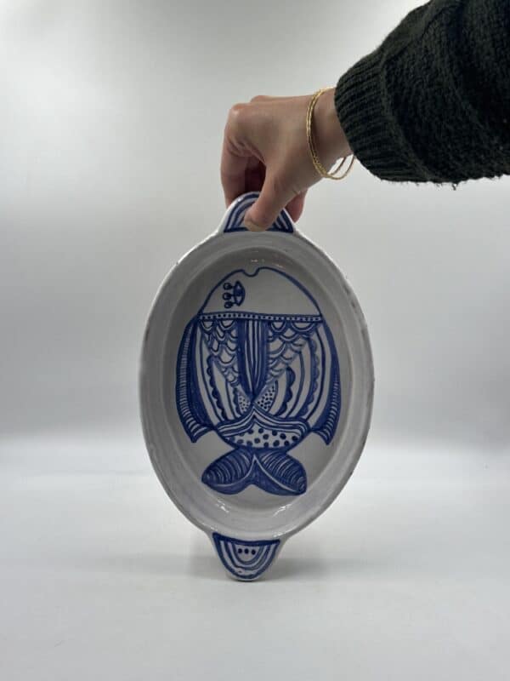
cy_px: 340
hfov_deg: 30.3
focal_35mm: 48
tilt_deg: -11.1
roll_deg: -2.4
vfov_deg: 39.7
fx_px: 943
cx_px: 255
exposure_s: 1/503
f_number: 1.78
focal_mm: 6.86
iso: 64
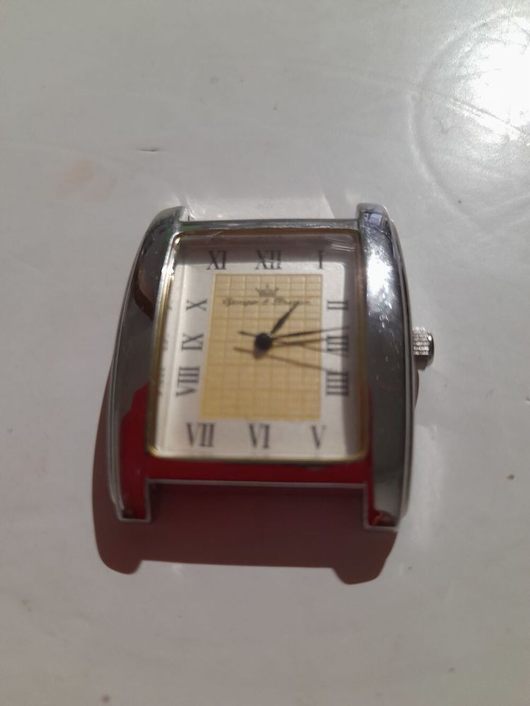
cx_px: 265
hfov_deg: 54.9
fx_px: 510
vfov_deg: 69.4
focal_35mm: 25
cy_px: 353
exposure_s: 1/30
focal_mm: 4.6
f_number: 2
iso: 320
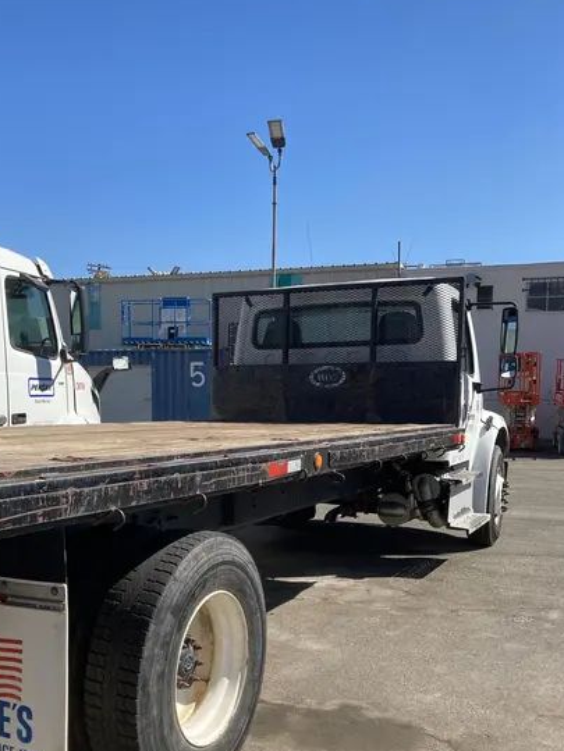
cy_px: 492
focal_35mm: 38
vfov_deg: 48.3
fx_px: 826
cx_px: 206
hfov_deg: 37.5
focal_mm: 3.99
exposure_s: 1/1517
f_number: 1.8
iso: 20
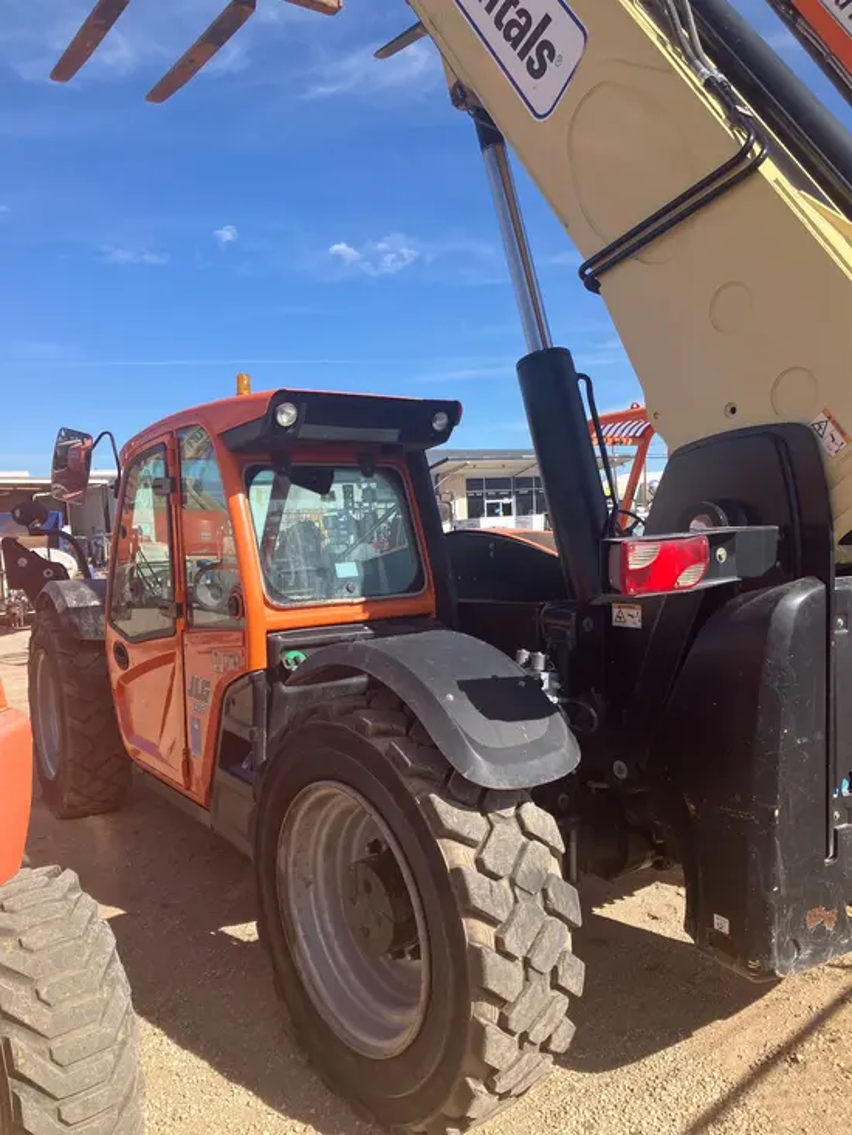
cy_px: 568
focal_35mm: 28
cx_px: 426
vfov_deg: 63.4
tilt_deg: -3.7
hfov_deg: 49.8
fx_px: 919
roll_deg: +3.1
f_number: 1.8
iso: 32
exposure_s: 1/1389
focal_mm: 3.99
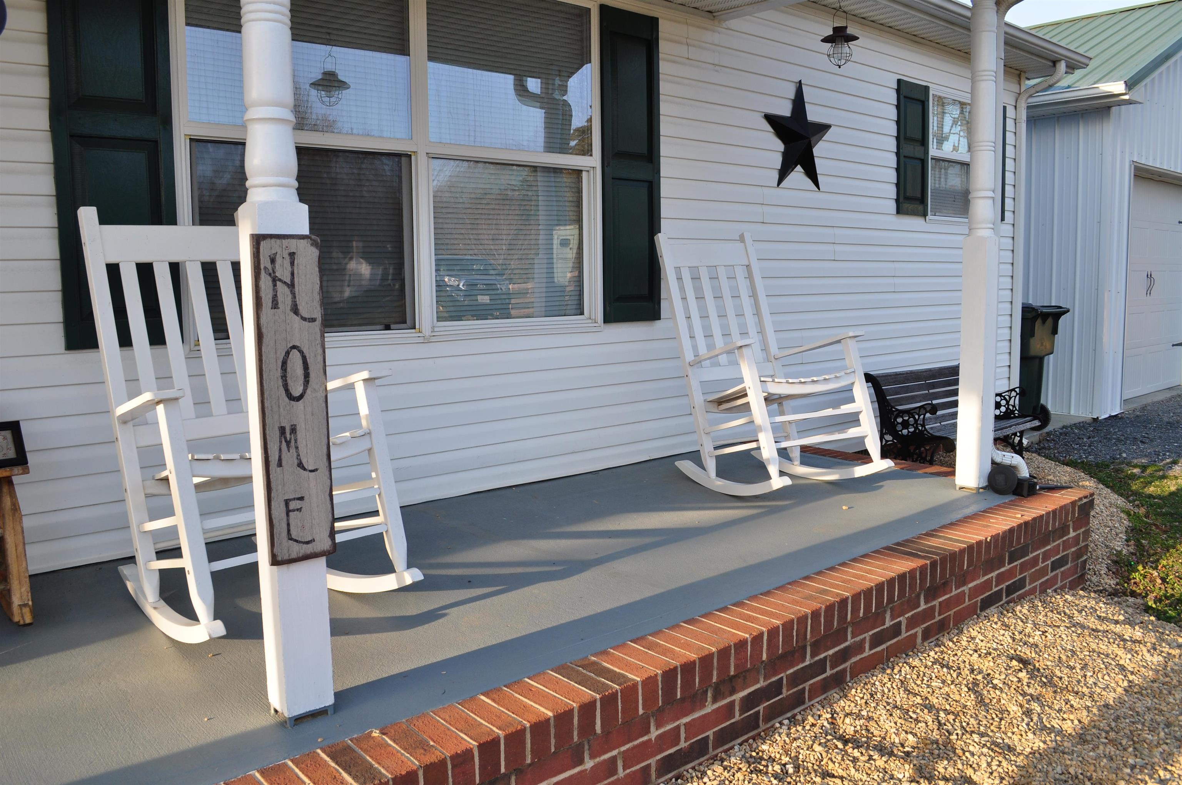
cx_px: 591
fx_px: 885
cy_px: 392
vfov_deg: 47.8
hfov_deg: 67.4
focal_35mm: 27
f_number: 9
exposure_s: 1/125
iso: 200
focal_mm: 18
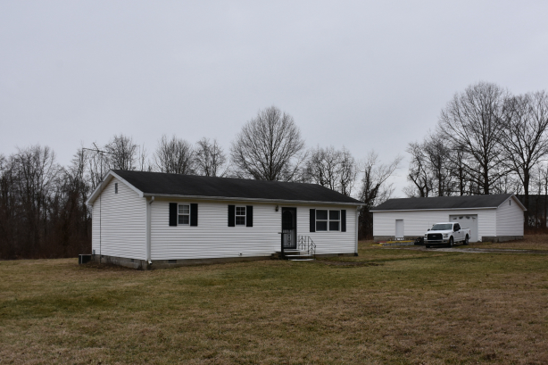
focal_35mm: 33
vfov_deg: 39.8
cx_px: 301
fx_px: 502
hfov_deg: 57.1
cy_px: 219
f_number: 8
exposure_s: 1/500
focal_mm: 18
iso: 250
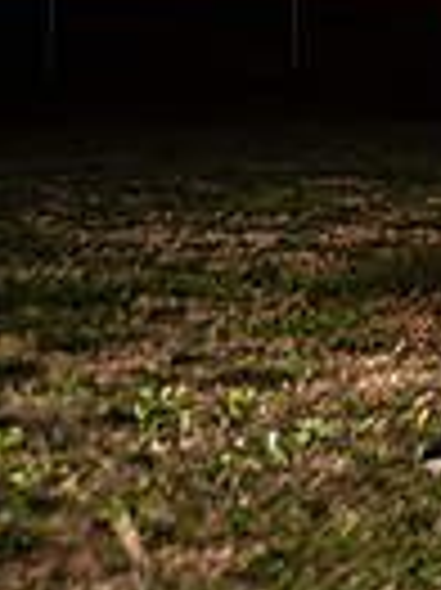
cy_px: -67
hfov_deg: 9.6
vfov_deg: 15.5
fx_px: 2110
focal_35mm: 124
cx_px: 1275
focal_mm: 24
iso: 400
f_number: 4
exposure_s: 1/200
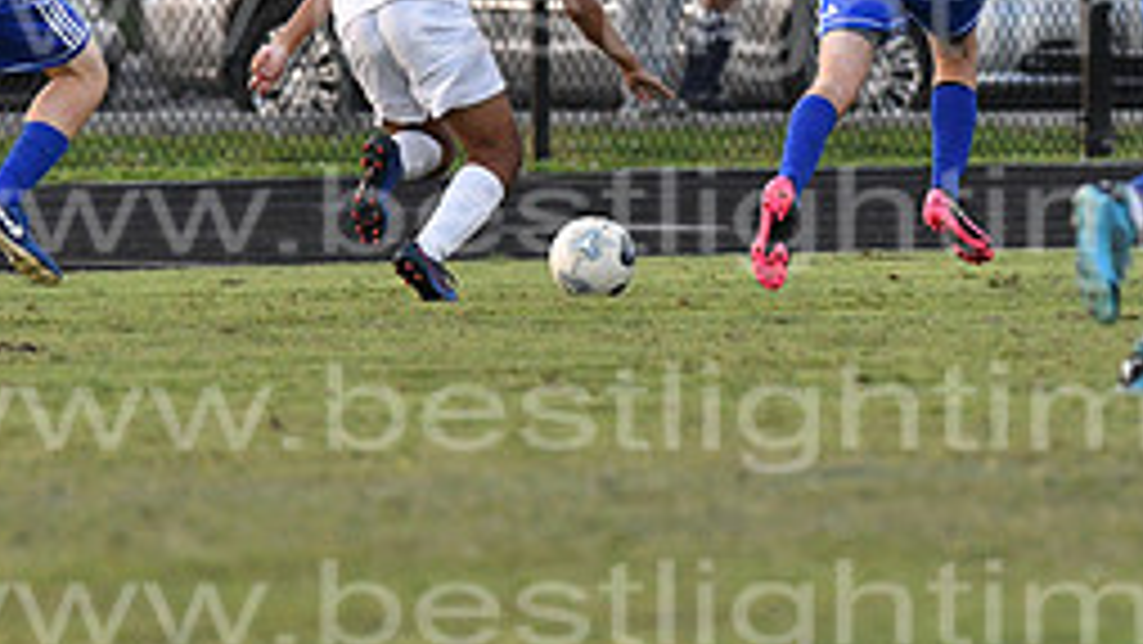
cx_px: 909
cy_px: -74
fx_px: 32618
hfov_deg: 2.0
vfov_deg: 1.1
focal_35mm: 1076
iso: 3200
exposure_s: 1/1000
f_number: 4.5
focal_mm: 300
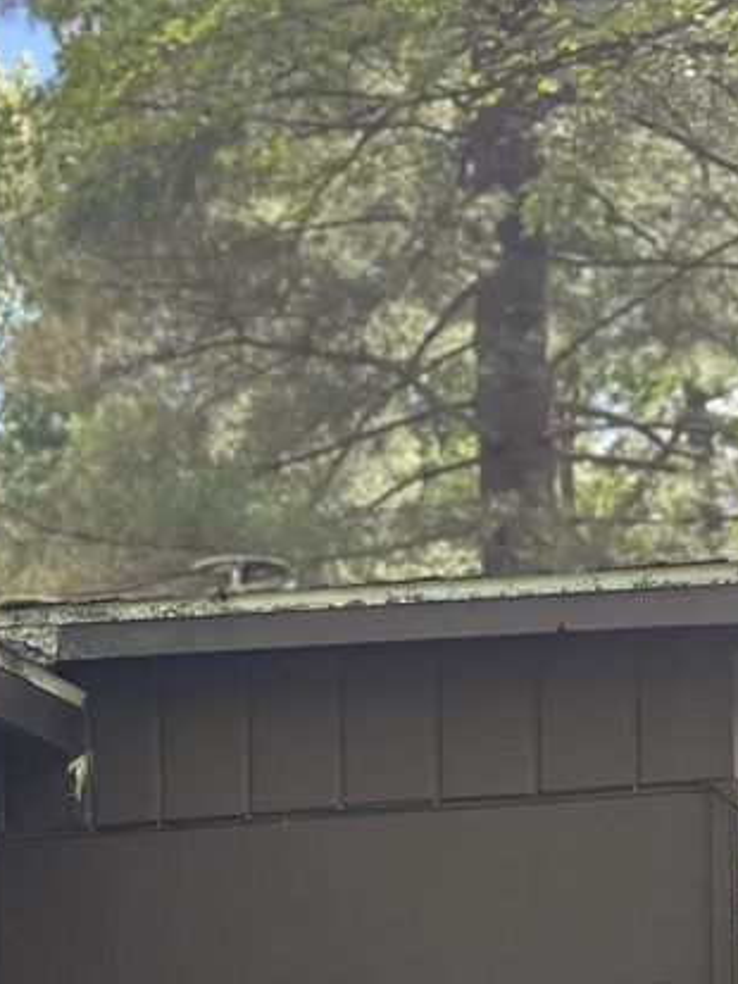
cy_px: 1123
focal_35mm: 86
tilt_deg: +3.3
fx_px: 2443
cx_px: 81
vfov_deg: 21.4
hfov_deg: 16.9
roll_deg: +1.7
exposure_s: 1/369
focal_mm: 5.96
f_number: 1.6
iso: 64
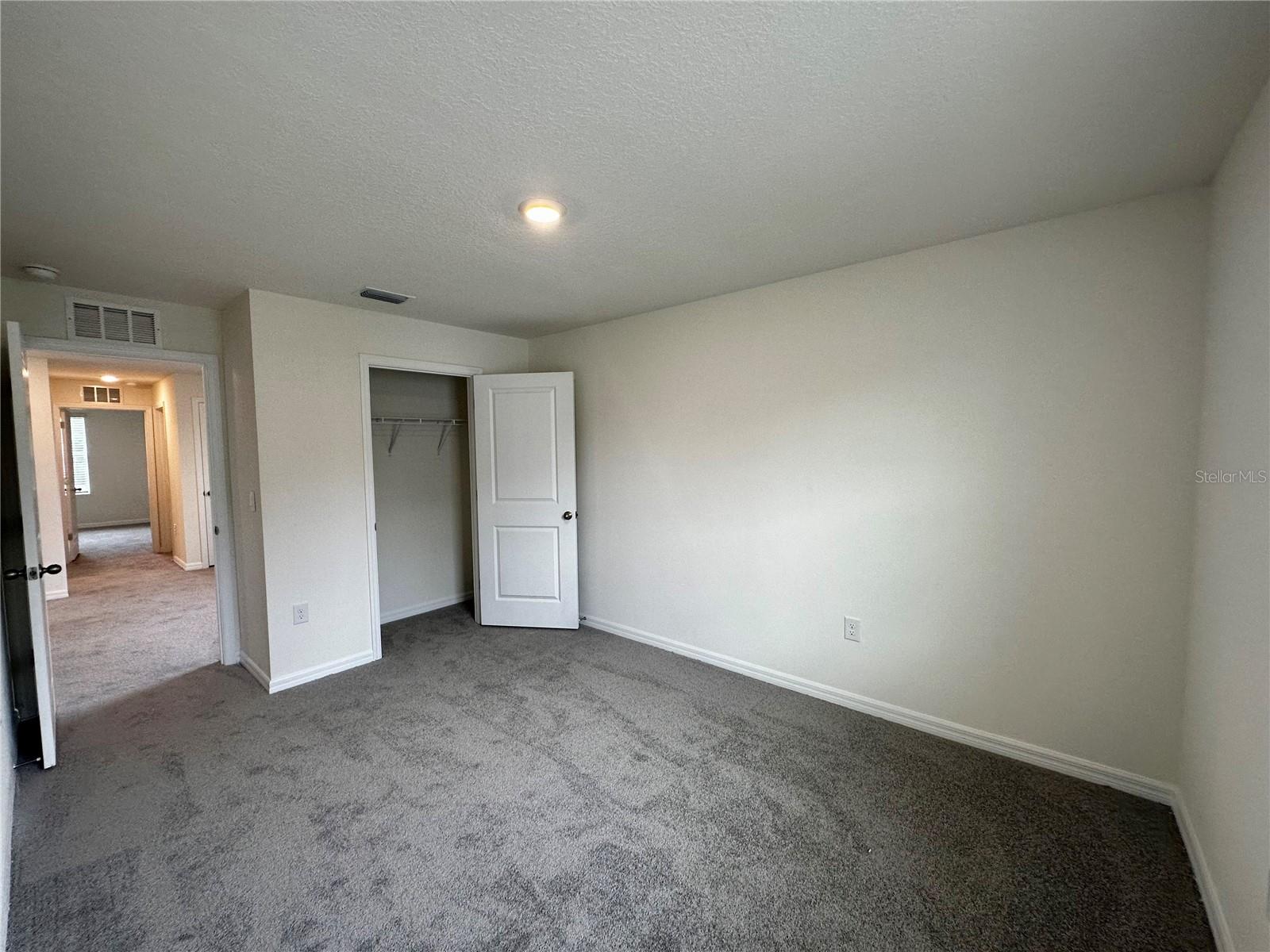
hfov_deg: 102.1
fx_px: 514
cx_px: 635
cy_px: 476
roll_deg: +0.1
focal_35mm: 14
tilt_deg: -4.8
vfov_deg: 85.7
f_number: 2.2
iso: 125
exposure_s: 1/120
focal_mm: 2.22
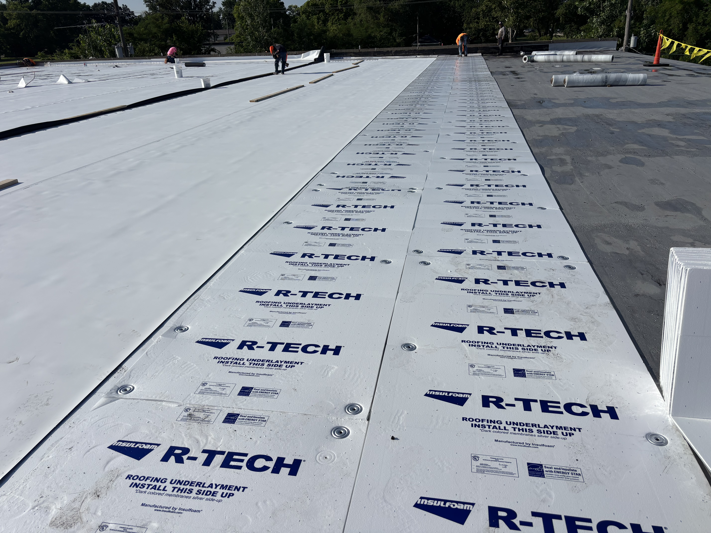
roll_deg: +2.0
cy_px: 266
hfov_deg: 67.3
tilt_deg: -22.7
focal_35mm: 26
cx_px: 356
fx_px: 534
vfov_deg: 53.1
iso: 50
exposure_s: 1/9901
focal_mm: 5.96
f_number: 1.6
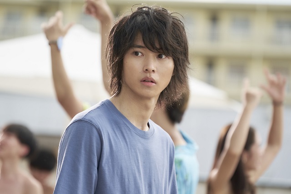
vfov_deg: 5.4
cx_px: 146
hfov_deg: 8.1
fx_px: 2045
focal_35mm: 253
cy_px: 97
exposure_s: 1/250
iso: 100
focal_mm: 253
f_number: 5.6
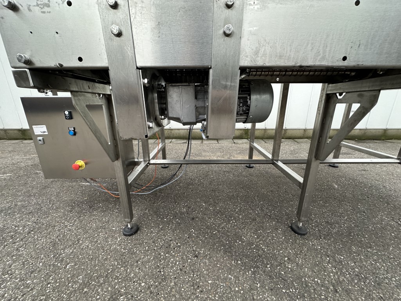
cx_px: 200
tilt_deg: -17.1
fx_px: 162
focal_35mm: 14
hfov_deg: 102.1
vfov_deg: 85.7
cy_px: 150
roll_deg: +1.2
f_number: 2.2
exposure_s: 1/99
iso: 200
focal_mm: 2.22
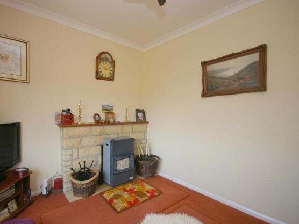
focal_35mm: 17
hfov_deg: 90.7
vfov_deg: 74.7
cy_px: 116
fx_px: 147
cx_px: 133
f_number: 4.5
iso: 200
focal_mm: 10
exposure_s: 1/180
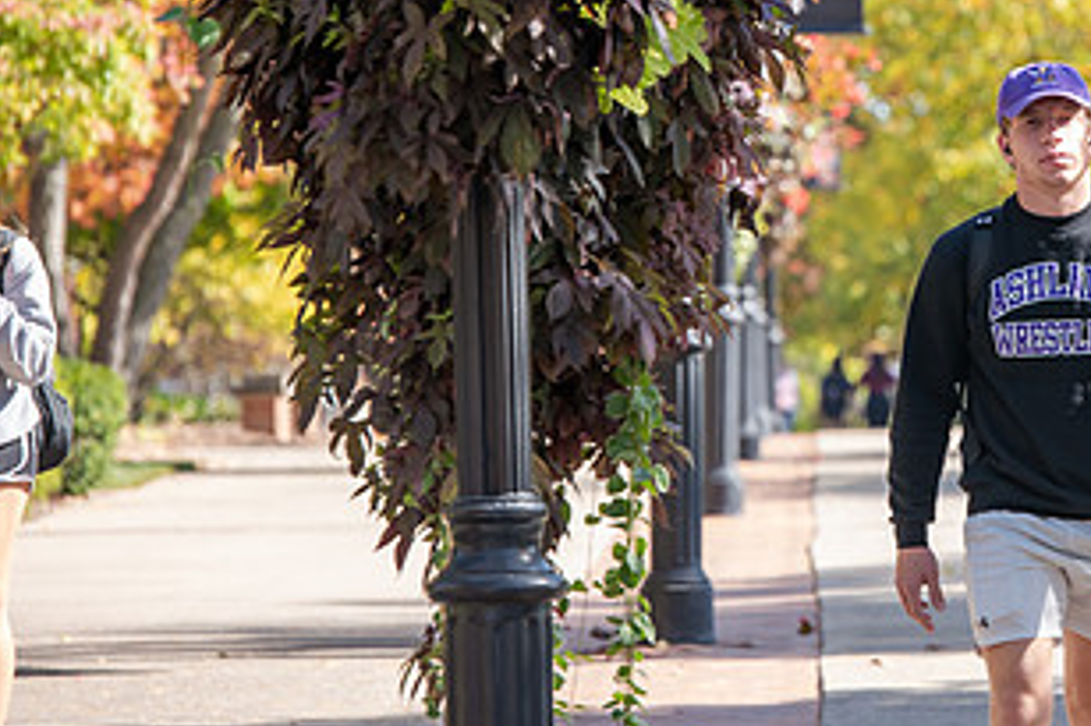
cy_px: 151
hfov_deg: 6.2
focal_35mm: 330
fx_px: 9995
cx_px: 1002
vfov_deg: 4.2
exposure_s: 1/160
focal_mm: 175
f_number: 5.6
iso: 160
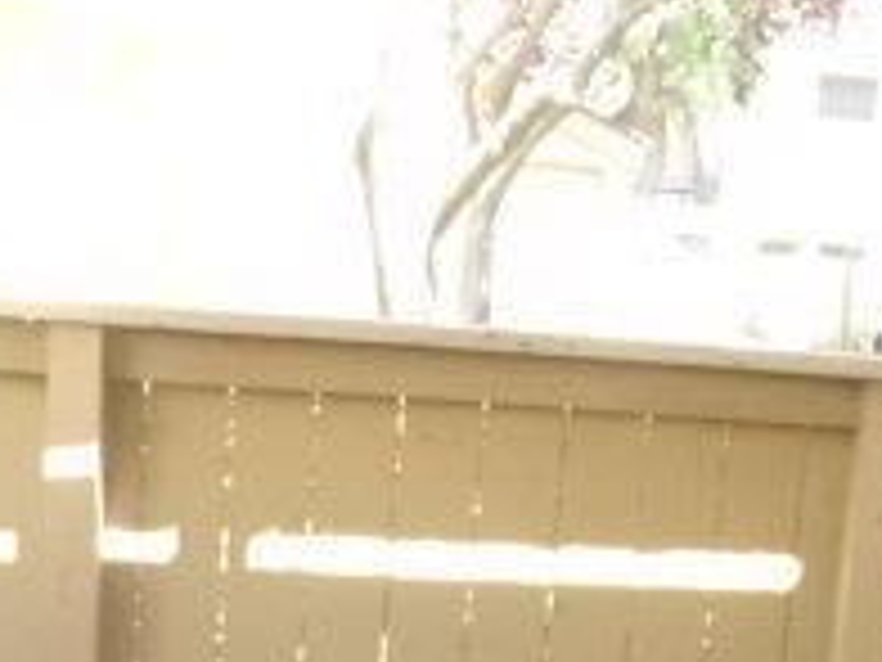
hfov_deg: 23.0
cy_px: 806
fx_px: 2166
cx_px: 518
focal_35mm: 85
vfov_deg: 16.6
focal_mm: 4.6
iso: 400
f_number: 3.2
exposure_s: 1/125
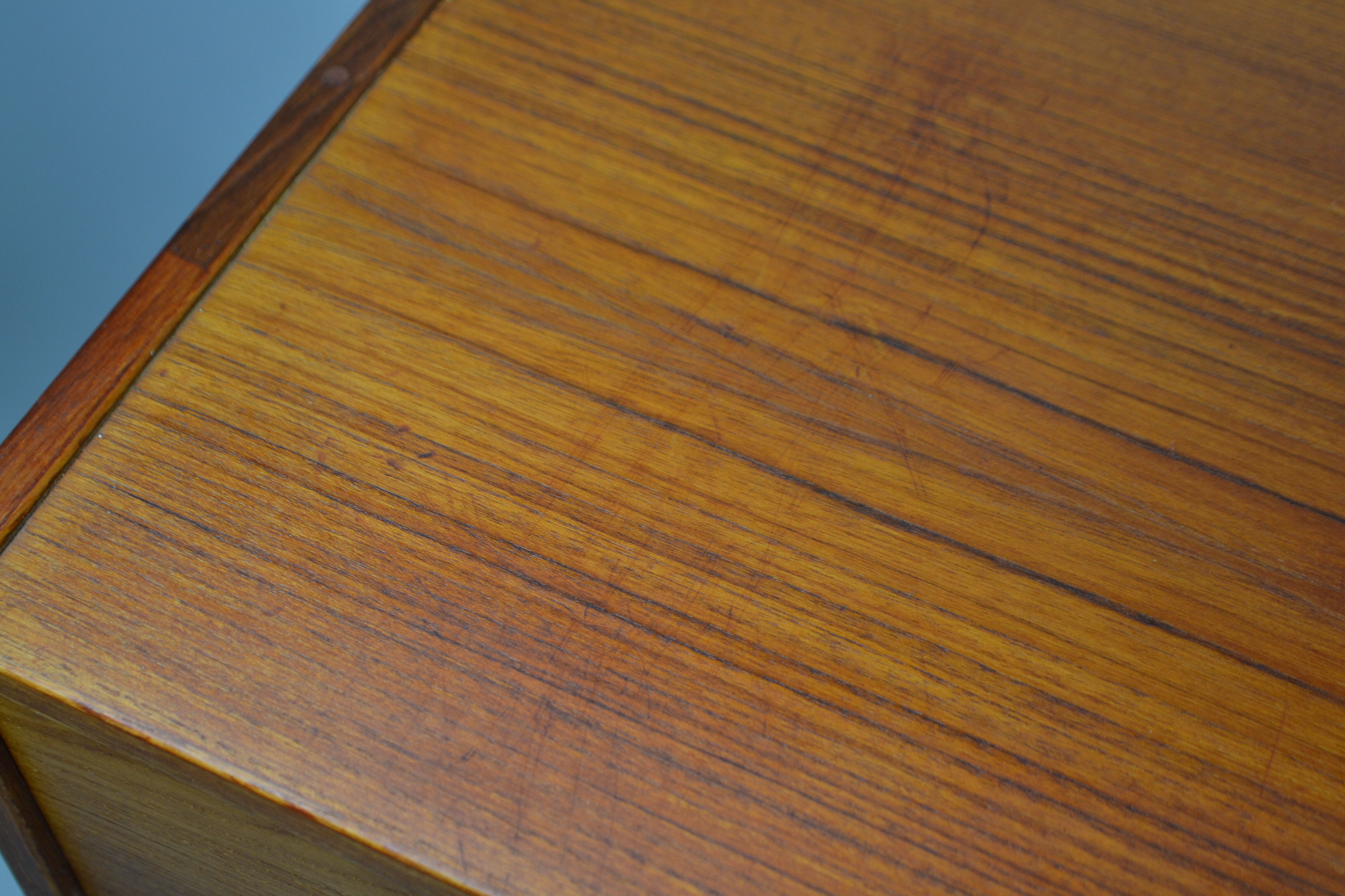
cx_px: 672
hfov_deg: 31.9
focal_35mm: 63
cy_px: 448
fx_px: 2354
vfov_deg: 21.6
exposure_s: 1/100
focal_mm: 42
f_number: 5
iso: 400
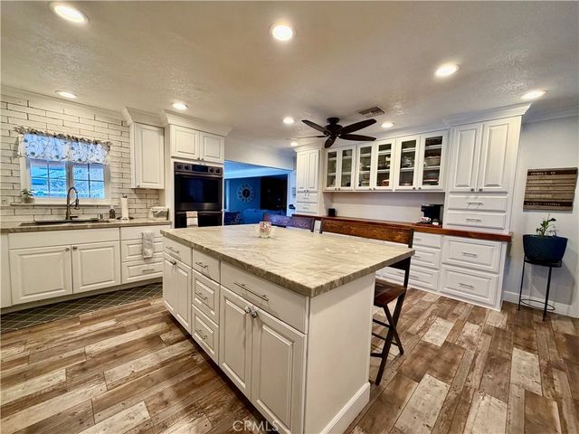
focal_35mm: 14
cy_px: 217
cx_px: 290
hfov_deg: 102.1
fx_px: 234
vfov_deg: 85.7
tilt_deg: -4.8
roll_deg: -1.7
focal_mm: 2.22
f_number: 2.2
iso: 250
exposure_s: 1/60
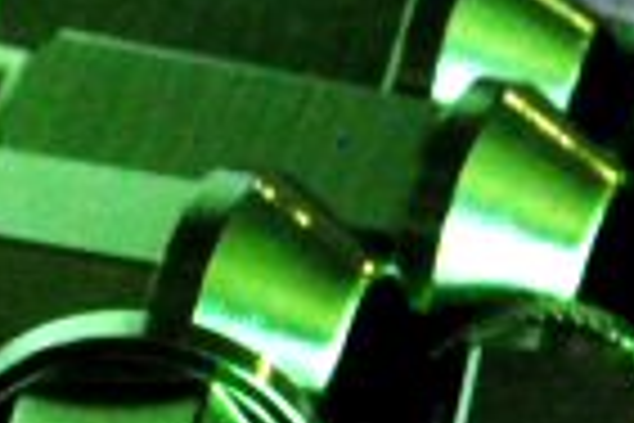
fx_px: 7484
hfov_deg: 4.8
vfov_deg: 3.2
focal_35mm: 425
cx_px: -724
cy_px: 164
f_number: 11
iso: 1600
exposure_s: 1/80
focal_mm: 40
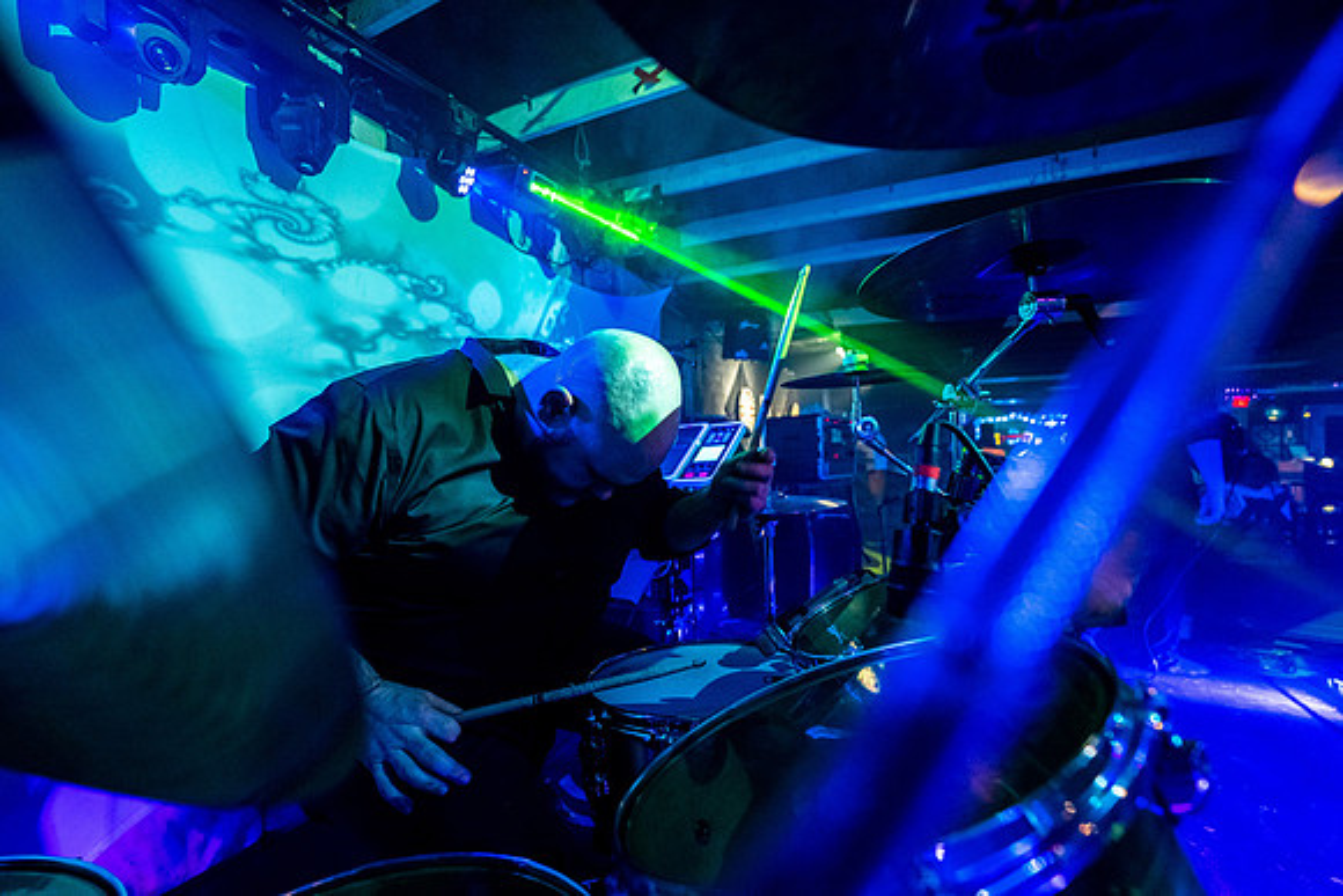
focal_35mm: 14
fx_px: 522
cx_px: 672
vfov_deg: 81.2
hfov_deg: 104.2
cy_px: 448
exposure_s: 1/250
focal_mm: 14
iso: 3200
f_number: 2.8
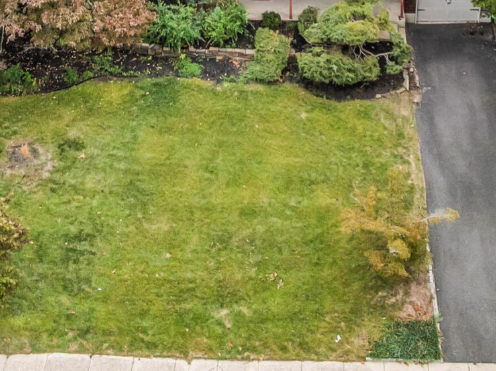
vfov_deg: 16.1
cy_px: -227
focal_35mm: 82
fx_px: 1174
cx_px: 242
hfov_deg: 23.8
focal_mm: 12.29
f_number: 2.8
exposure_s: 1/120
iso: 320
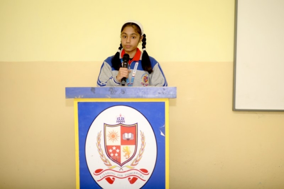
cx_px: 142
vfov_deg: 16.1
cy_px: 94
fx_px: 670
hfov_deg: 23.9
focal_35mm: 85
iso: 100
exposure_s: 1/250
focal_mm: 85
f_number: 1.8
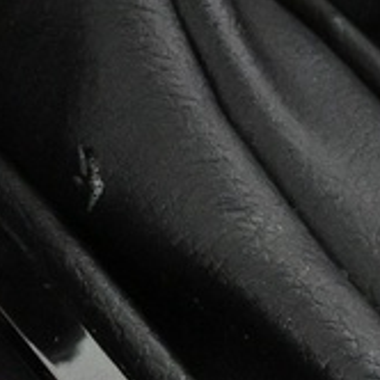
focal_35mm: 342
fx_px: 4248
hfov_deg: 5.1
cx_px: 7
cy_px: 169
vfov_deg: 5.1
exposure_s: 1/60
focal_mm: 27.5
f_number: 4.5
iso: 7200
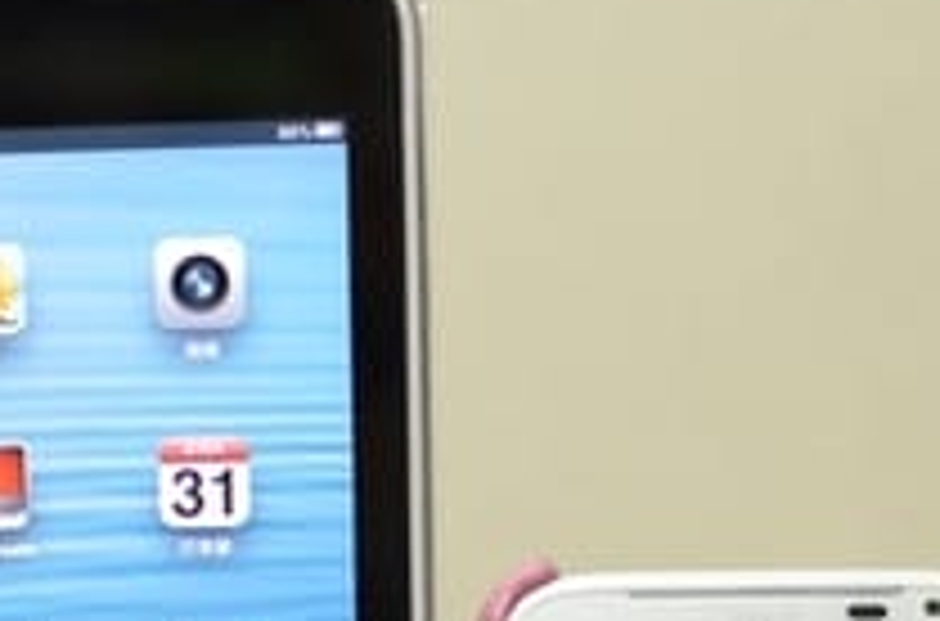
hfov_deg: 12.6
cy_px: 812
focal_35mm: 161
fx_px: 4179
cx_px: -162
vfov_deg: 8.4
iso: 1600
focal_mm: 35
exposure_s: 1/60
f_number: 3.2
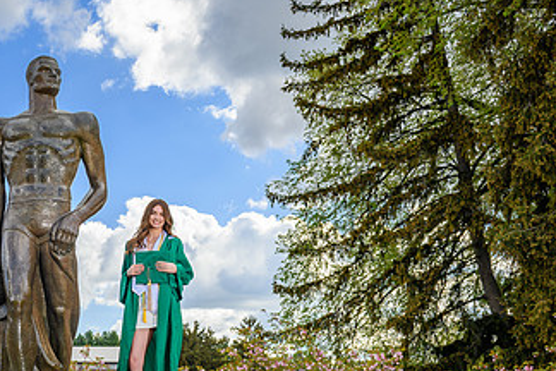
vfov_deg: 26.7
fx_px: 772
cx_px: 12
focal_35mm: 50
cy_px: 271
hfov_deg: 36.1
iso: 100
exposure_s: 1/200
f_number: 7.1
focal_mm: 24
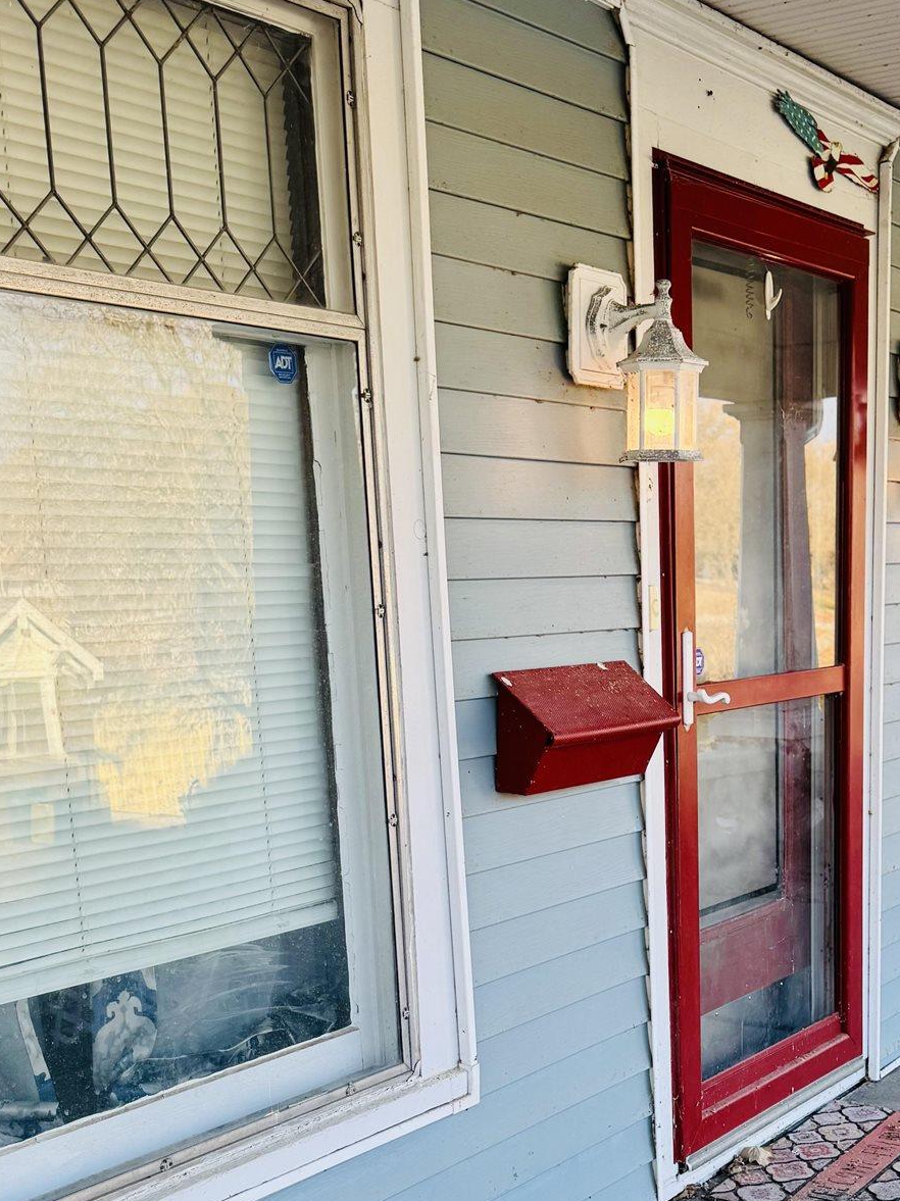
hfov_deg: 30.6
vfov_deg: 39.4
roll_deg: +1.4
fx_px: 1630
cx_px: 615
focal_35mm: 47
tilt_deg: -11.7
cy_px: 896
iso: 80
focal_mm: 6.76
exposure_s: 1/451
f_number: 1.78
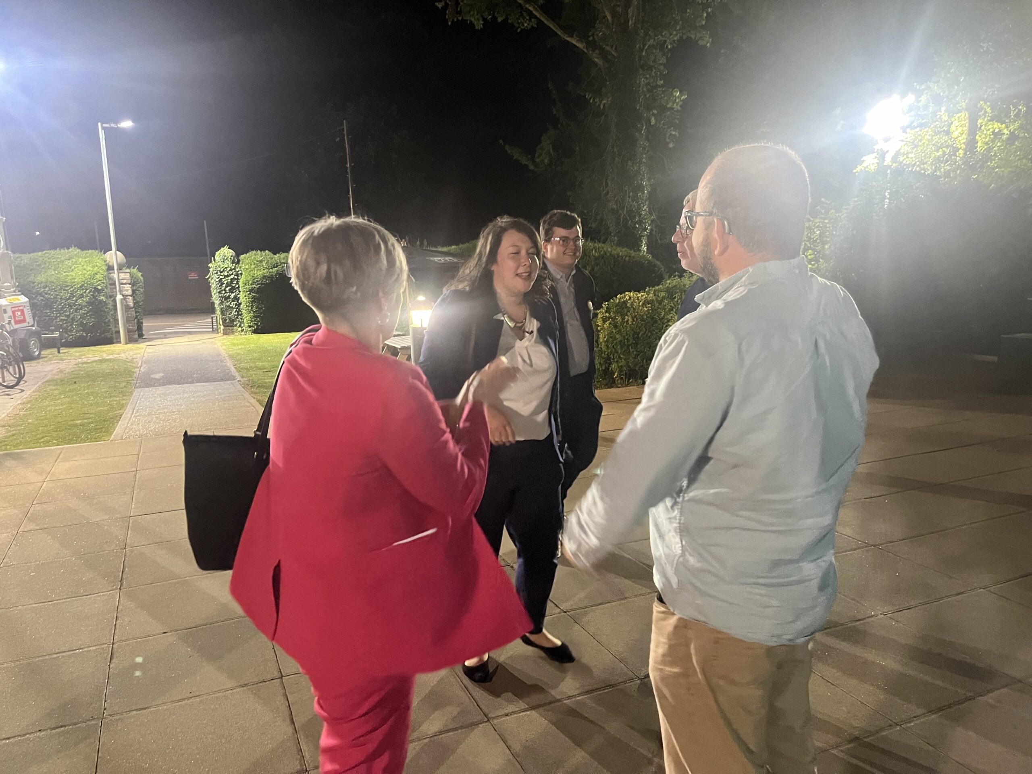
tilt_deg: -11.1
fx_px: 775
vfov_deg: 53.1
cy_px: 387
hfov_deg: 67.3
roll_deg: +1.2
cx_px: 516
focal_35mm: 26
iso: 640
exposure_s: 1/33
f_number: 1.6
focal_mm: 5.1
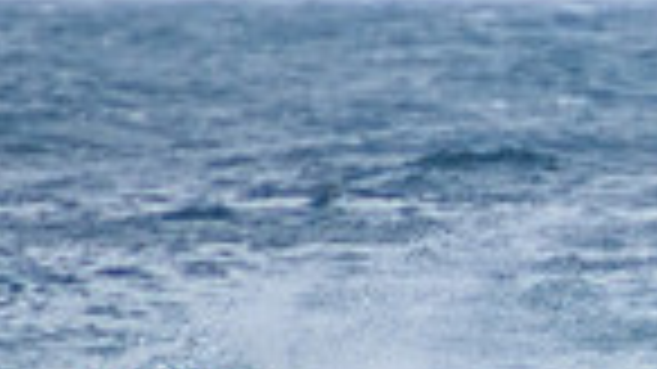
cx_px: 1264
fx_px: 44686
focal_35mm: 2566
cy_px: 299
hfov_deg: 0.8
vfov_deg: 0.5
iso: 800
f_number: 5.6
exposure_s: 1/1600
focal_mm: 400
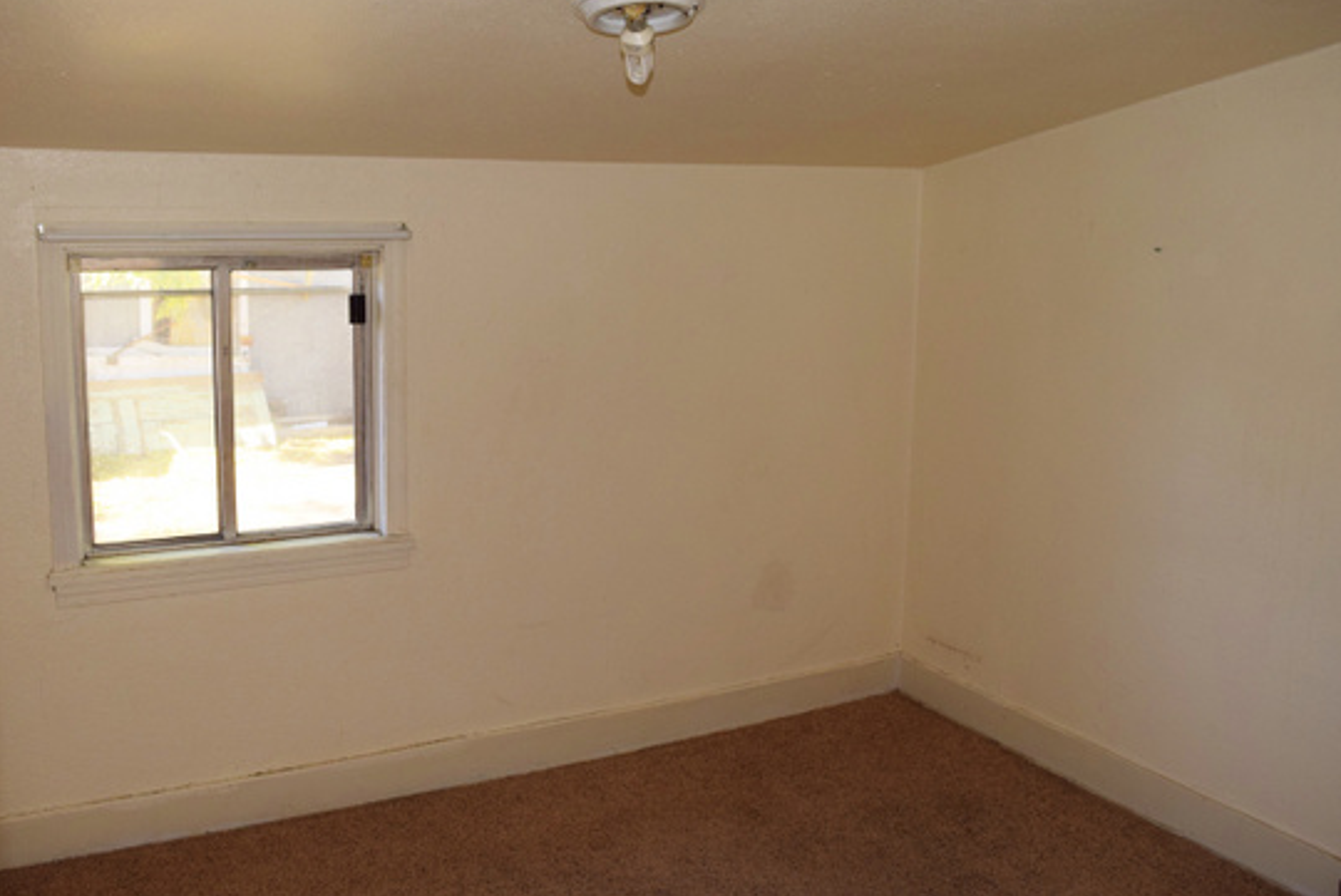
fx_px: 1193
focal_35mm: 32
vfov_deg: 41.1
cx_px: 626
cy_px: 397
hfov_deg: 58.6
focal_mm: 18
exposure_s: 1/125
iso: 560
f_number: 5.6
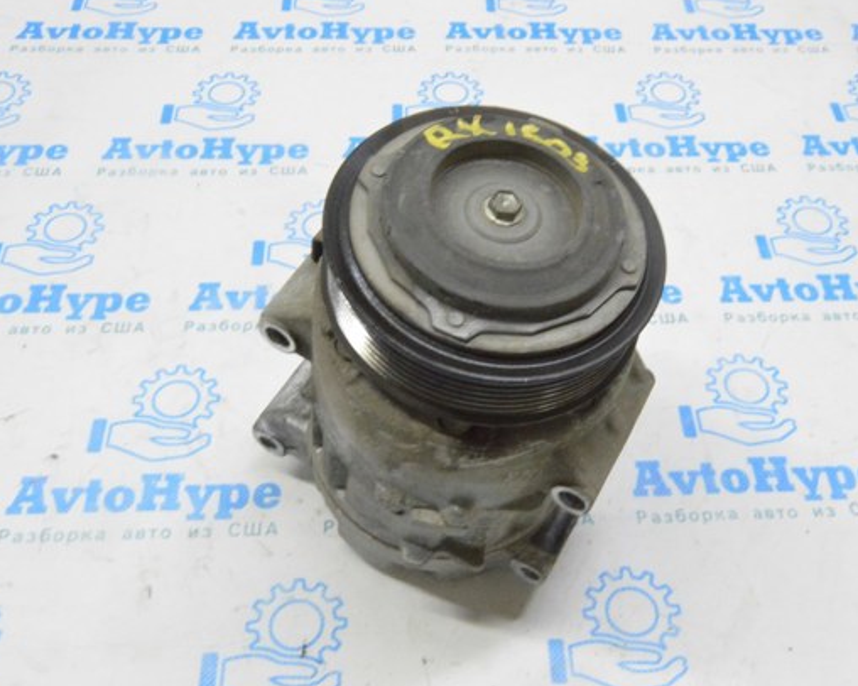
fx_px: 990
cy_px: 342
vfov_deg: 38.2
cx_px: 486
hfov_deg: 46.7
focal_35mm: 39
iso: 6400
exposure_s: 1/15
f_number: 20
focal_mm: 22
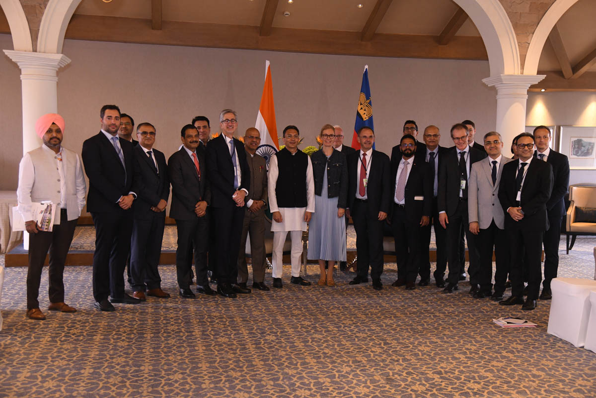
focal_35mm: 46
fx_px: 761
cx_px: 298
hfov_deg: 42.7
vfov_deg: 29.2
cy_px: 199
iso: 2500
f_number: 4.5
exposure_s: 1/125
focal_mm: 46
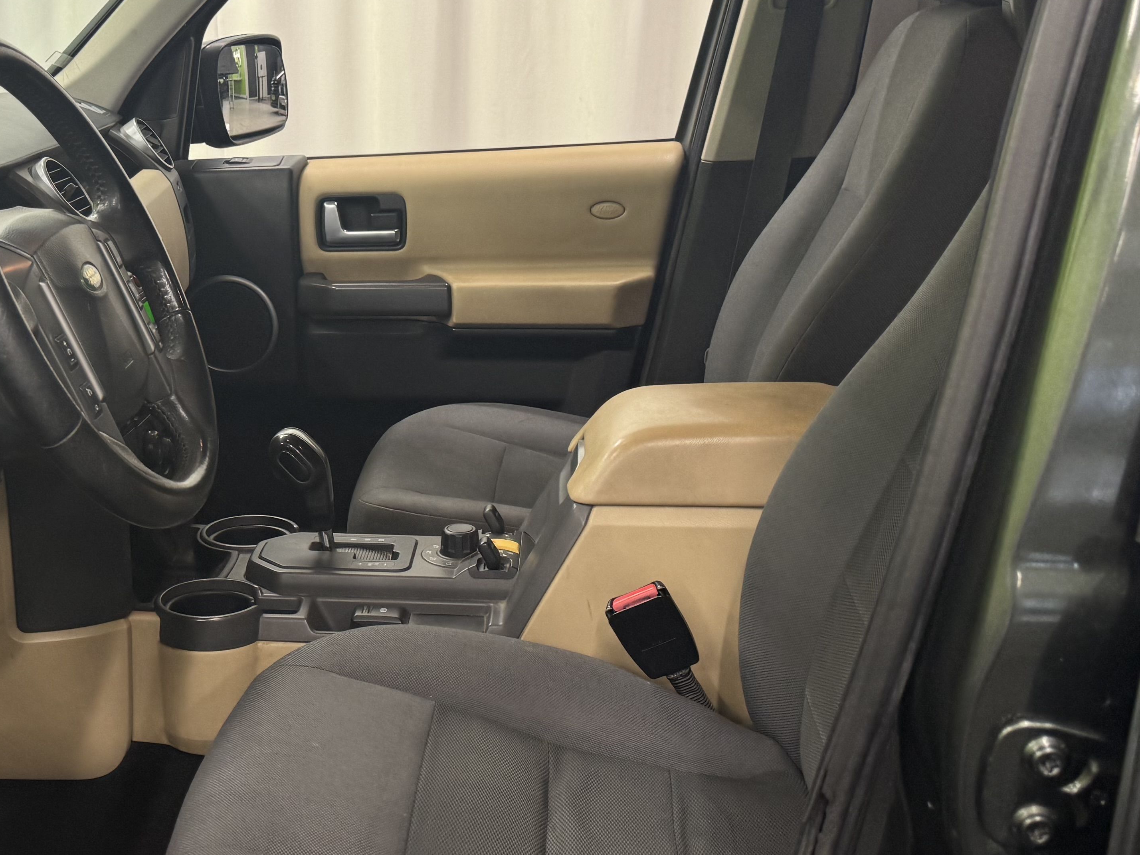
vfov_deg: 30.3
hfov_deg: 38.6
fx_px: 1581
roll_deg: +1.9
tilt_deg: -16.1
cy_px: 448
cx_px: 274
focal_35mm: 48
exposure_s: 1/100
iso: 100
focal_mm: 6.76
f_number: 1.78
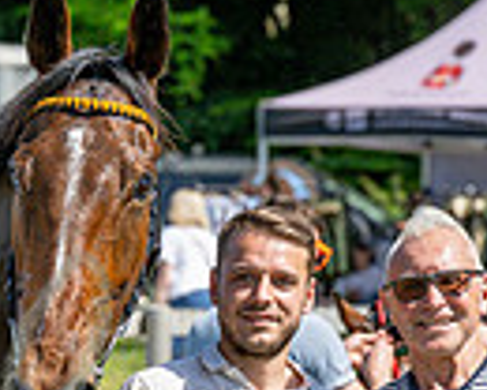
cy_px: 514
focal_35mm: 341
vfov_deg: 4.5
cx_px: 260
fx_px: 4915
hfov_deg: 5.7
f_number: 3.5
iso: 200
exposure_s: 1/3200
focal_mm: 70
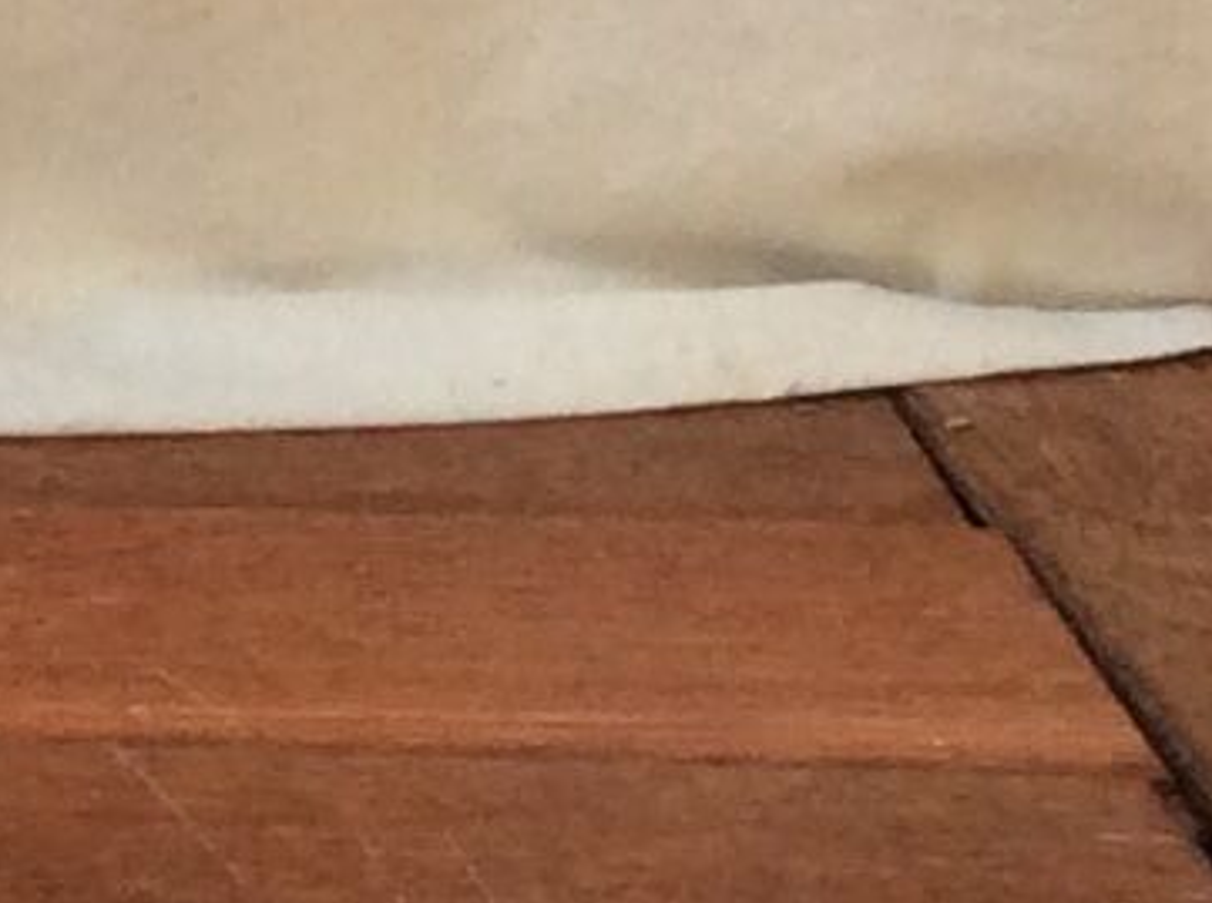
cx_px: -1682
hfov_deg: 8.0
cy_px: -275
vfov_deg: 6.4
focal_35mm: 230
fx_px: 8034
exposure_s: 1/50
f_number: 2.4
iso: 50
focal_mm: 3.3
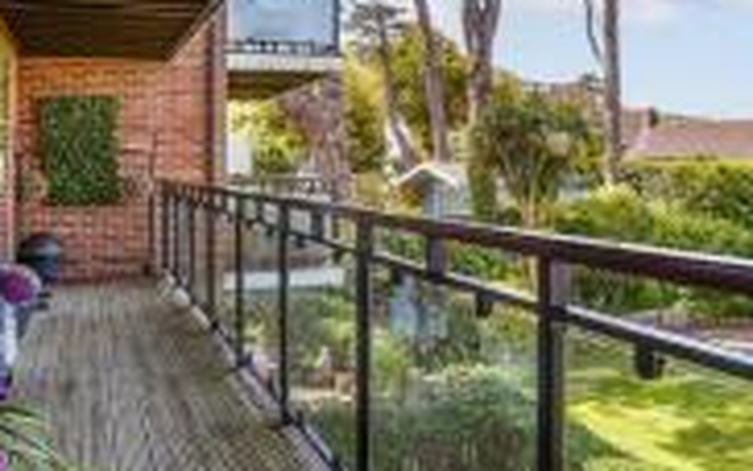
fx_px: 821
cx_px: 447
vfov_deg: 31.8
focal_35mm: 40
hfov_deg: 49.0
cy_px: 163
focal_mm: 10
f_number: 8
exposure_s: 1/80
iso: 160
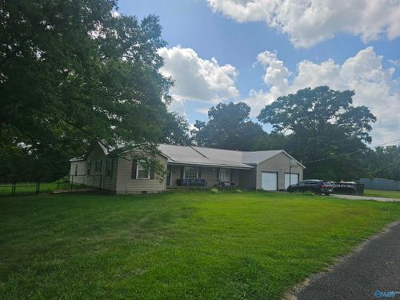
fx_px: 266
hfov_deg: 73.9
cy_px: 150
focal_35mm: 23
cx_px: 200
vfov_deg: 58.9
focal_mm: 6.3
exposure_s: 1/801
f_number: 1.7
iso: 10
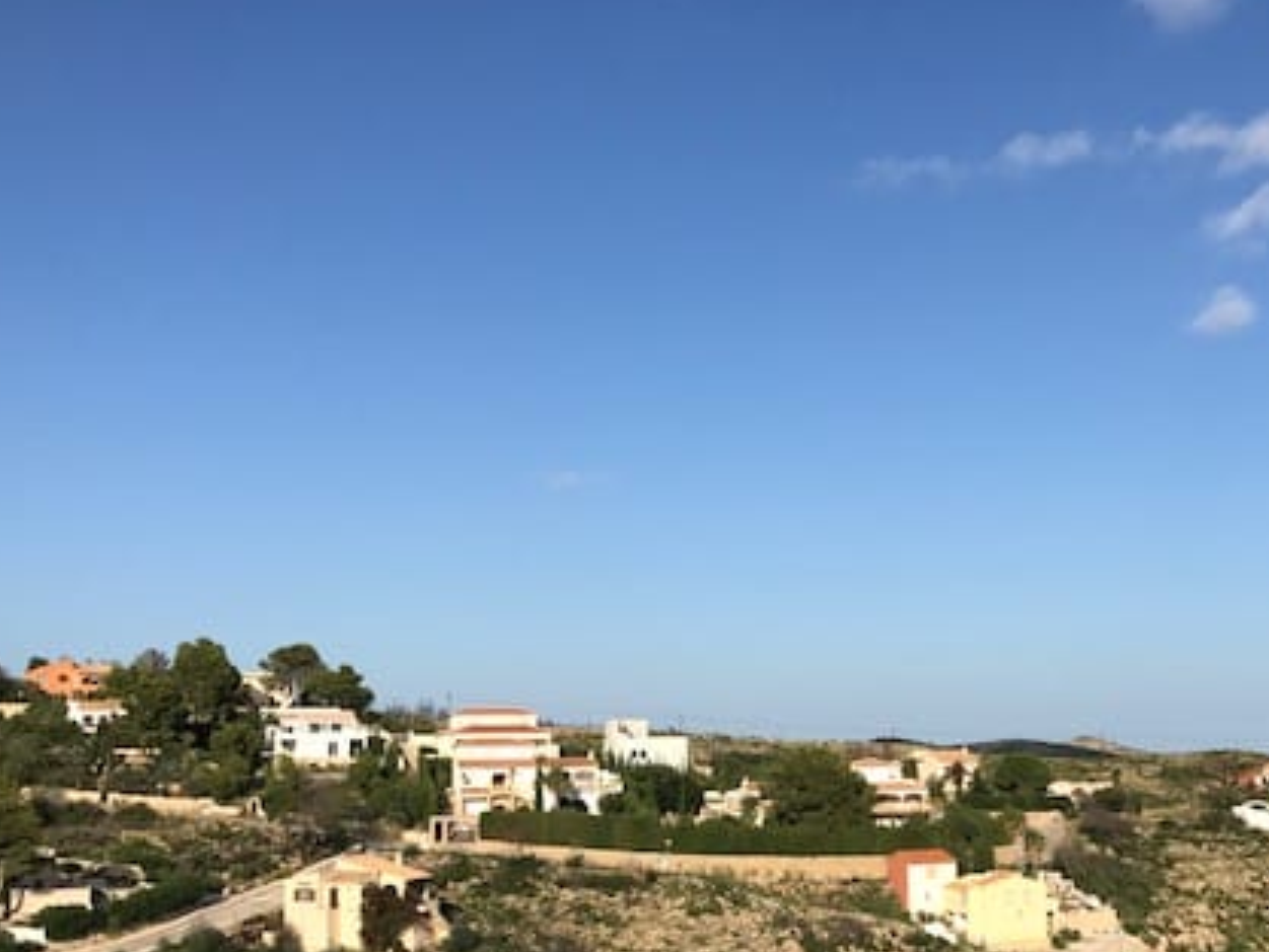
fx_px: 1577
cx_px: 876
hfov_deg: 43.0
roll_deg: +1.6
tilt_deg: +2.6
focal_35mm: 43
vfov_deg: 33.1
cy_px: 690
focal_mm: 3.99
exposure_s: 1/3195
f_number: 1.8
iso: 20
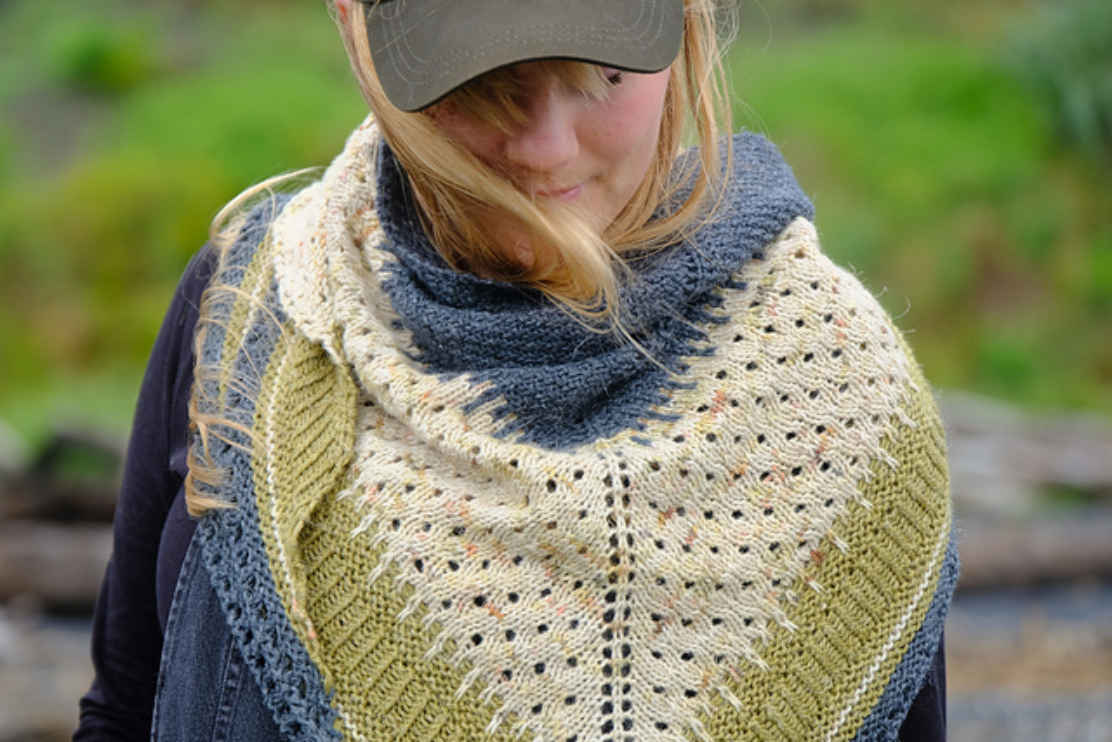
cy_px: 371
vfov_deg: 6.8
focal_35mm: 203
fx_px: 6271
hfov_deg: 10.1
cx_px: 556
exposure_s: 1/350
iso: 400
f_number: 5.6
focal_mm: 135
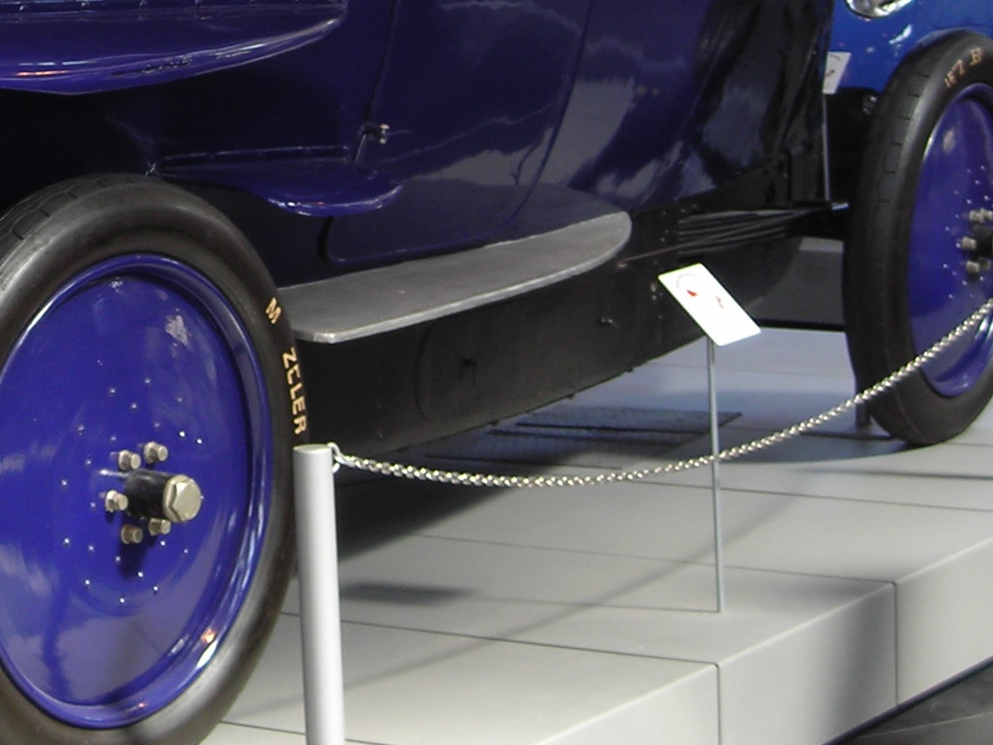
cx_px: -118
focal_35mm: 127
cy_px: -151
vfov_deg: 11.4
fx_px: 3644
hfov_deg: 15.1
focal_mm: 7.8
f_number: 3.4
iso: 50
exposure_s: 1/16.8
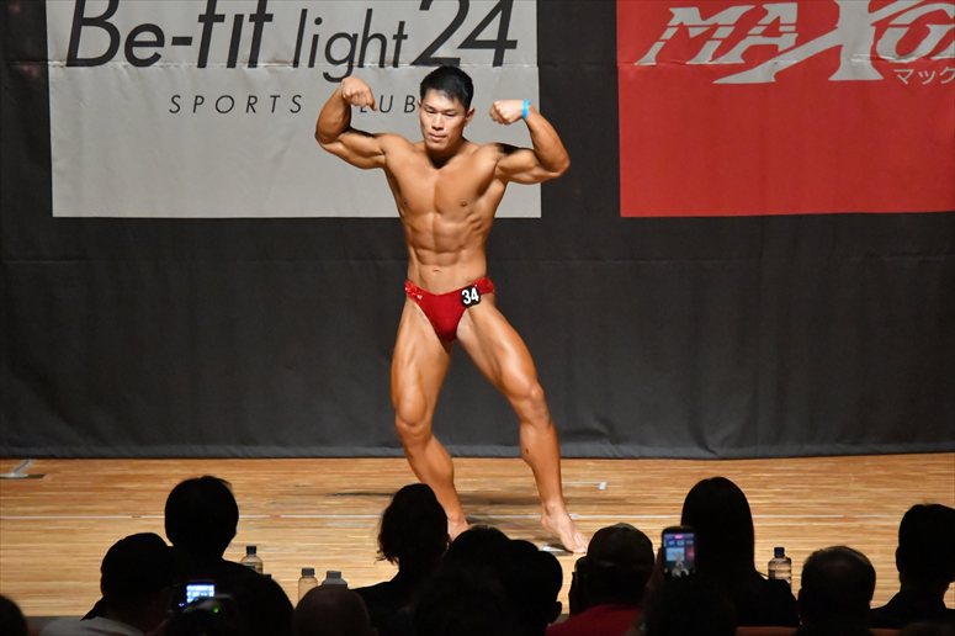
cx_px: 478
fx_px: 6761
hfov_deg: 8.1
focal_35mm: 255
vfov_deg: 5.4
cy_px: 318
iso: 12800
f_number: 5.6
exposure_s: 1/400
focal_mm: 170
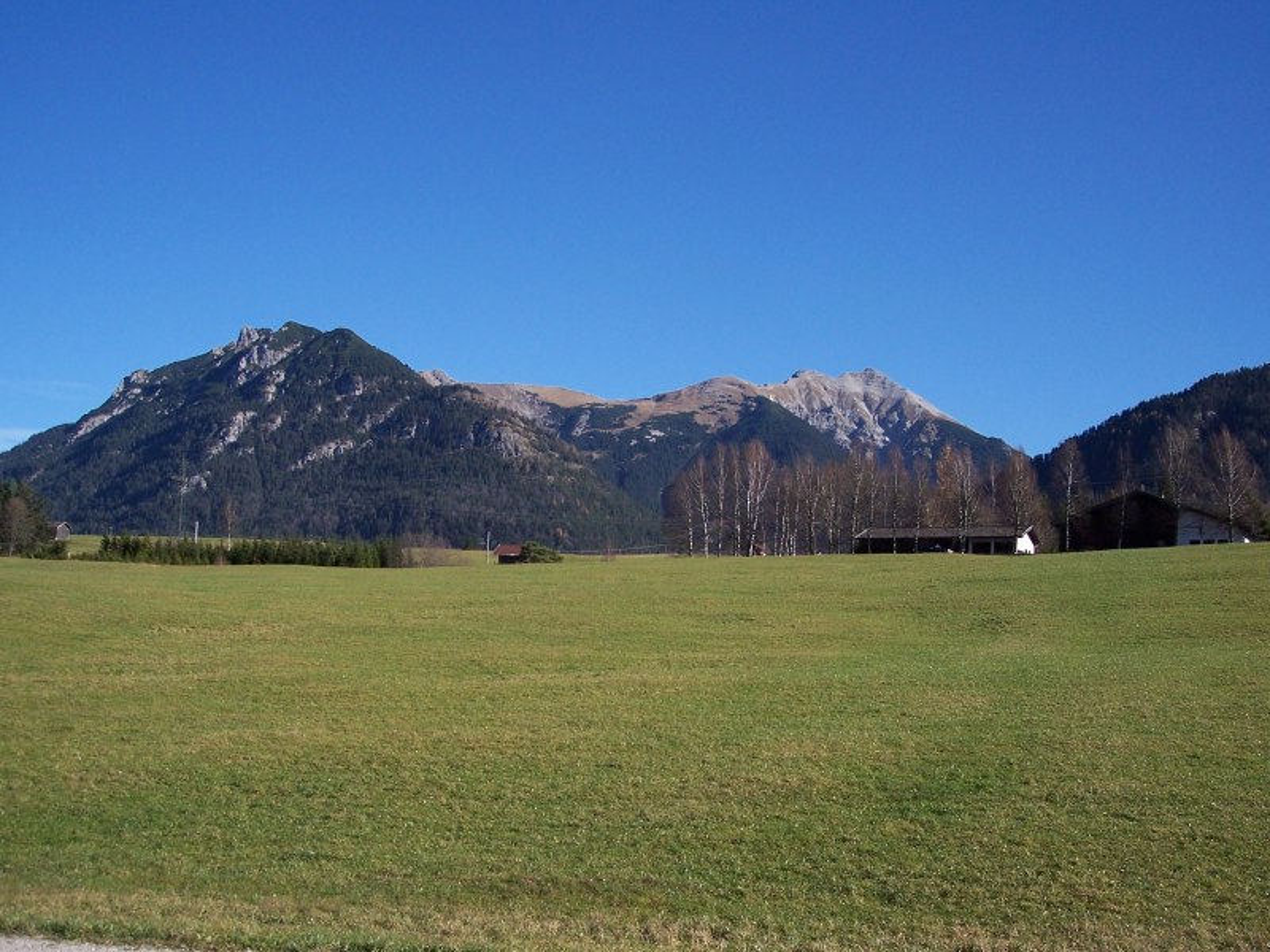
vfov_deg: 36.8
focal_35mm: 39
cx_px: 635
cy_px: 476
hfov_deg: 47.9
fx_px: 1431
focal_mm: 8
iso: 100
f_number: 4
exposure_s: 1/750
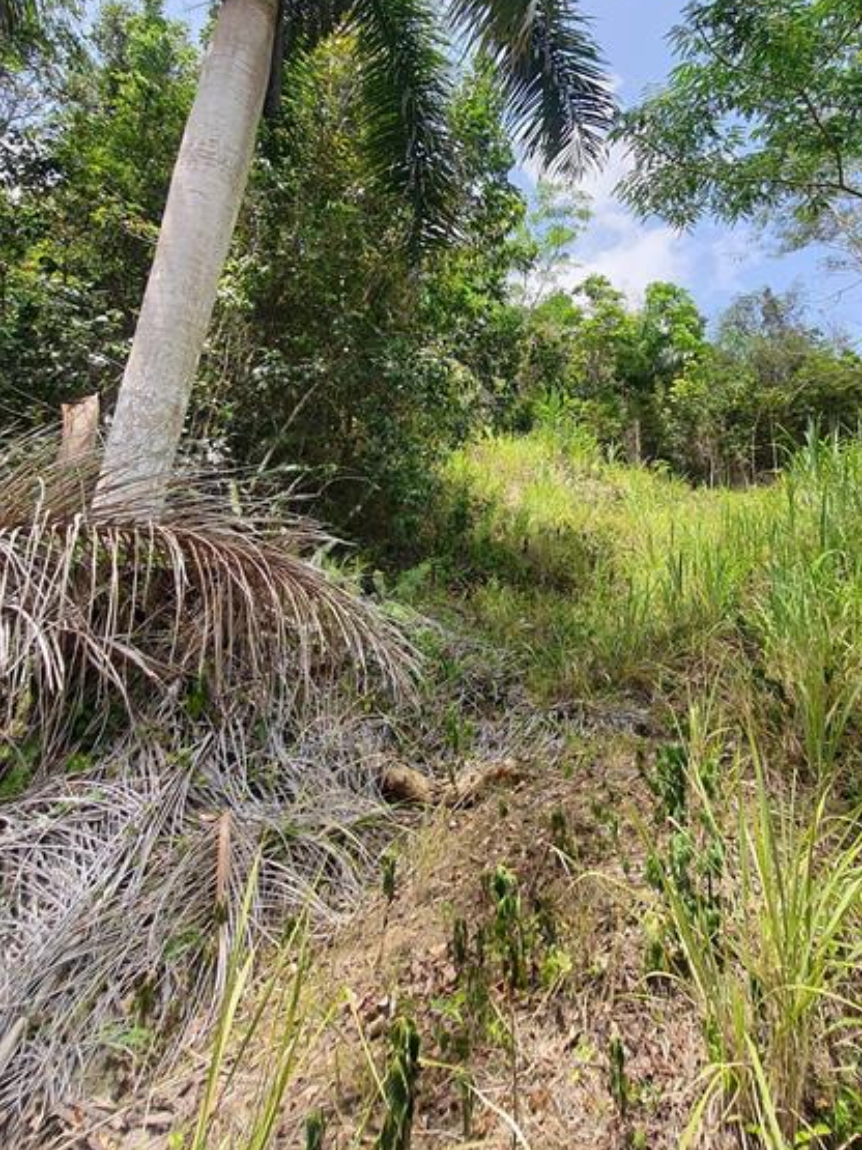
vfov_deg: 86.2
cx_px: 497
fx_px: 598
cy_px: 437
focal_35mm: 18
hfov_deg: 71.1
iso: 50
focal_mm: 1.74
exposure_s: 1/612
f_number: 2.2
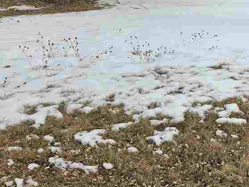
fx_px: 381
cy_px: 108
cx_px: 279
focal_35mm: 53
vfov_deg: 27.5
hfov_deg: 31.7
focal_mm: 5.4
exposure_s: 1/1339
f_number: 1.8
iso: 25
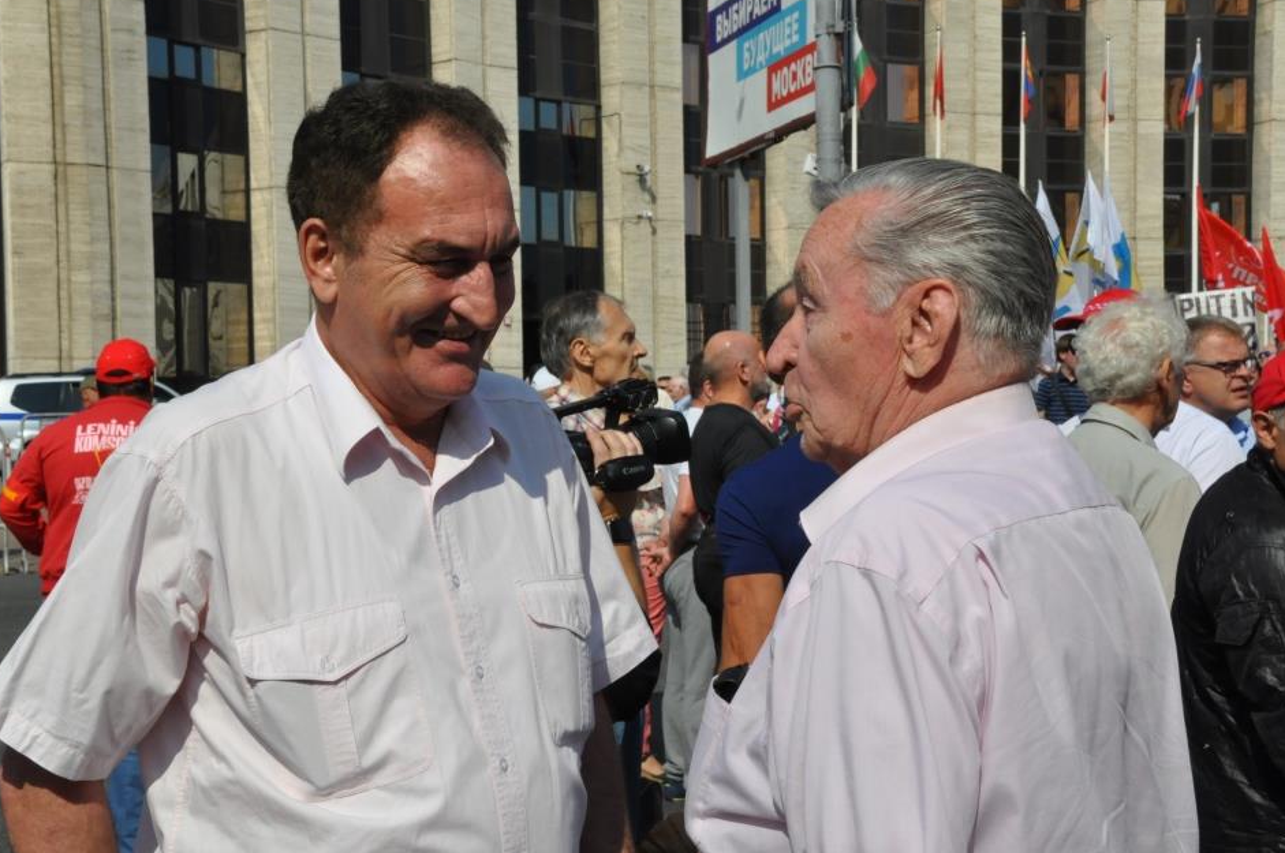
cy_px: 400
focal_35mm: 62
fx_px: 2210
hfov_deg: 32.4
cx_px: 591
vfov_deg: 21.9
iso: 1000
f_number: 16
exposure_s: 1/1000
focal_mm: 38
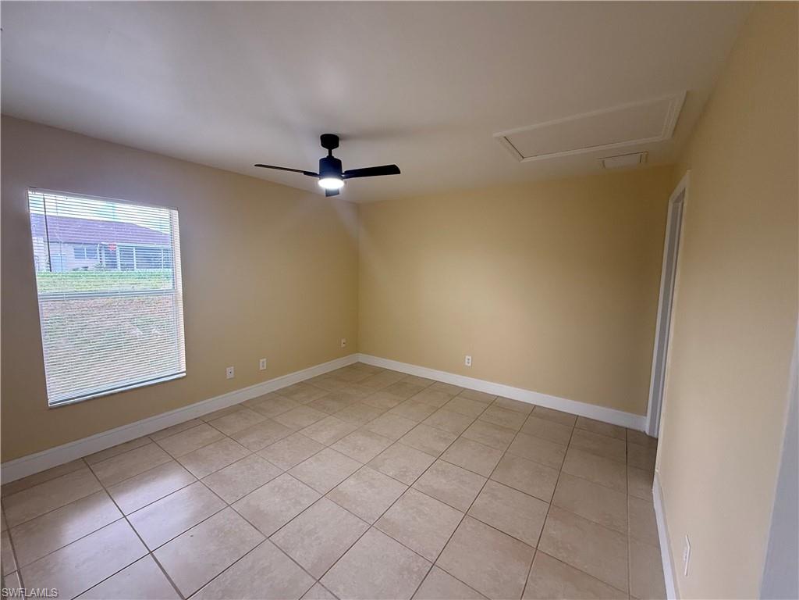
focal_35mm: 14
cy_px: 300
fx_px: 323
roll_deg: -0.6
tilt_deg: -4.8
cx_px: 400
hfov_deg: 102.1
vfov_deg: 85.7
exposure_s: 1/99
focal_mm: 2.22
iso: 160
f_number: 2.2
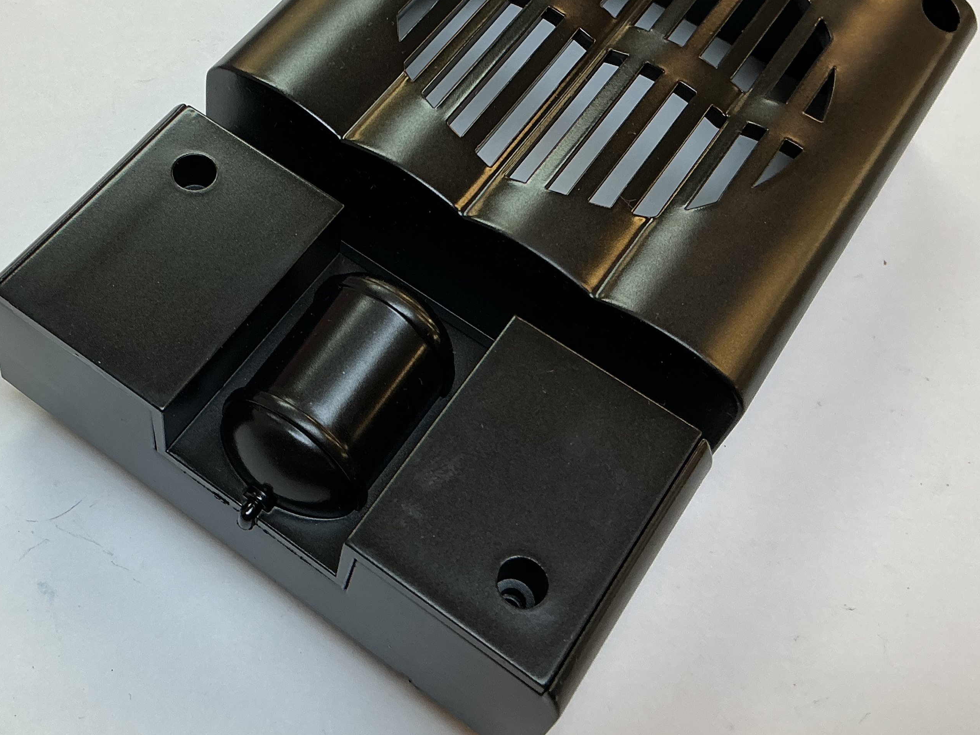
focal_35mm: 46
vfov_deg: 31.3
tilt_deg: -62.9
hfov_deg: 40.8
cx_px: 347
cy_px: 242
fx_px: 1302
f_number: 1.8
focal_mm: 3
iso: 32
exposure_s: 1/100
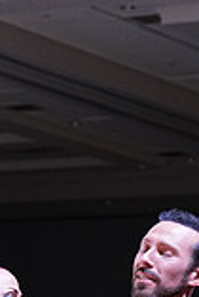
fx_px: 2134
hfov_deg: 5.3
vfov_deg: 7.8
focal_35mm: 258
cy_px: 422
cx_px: 24
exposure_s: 1/500
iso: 2500
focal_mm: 70
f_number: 4
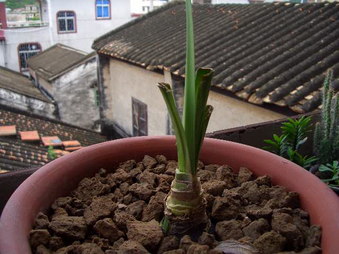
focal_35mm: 35
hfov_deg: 52.6
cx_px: 170
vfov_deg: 40.7
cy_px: 127
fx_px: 343
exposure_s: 1/320
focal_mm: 5.8
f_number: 2.6
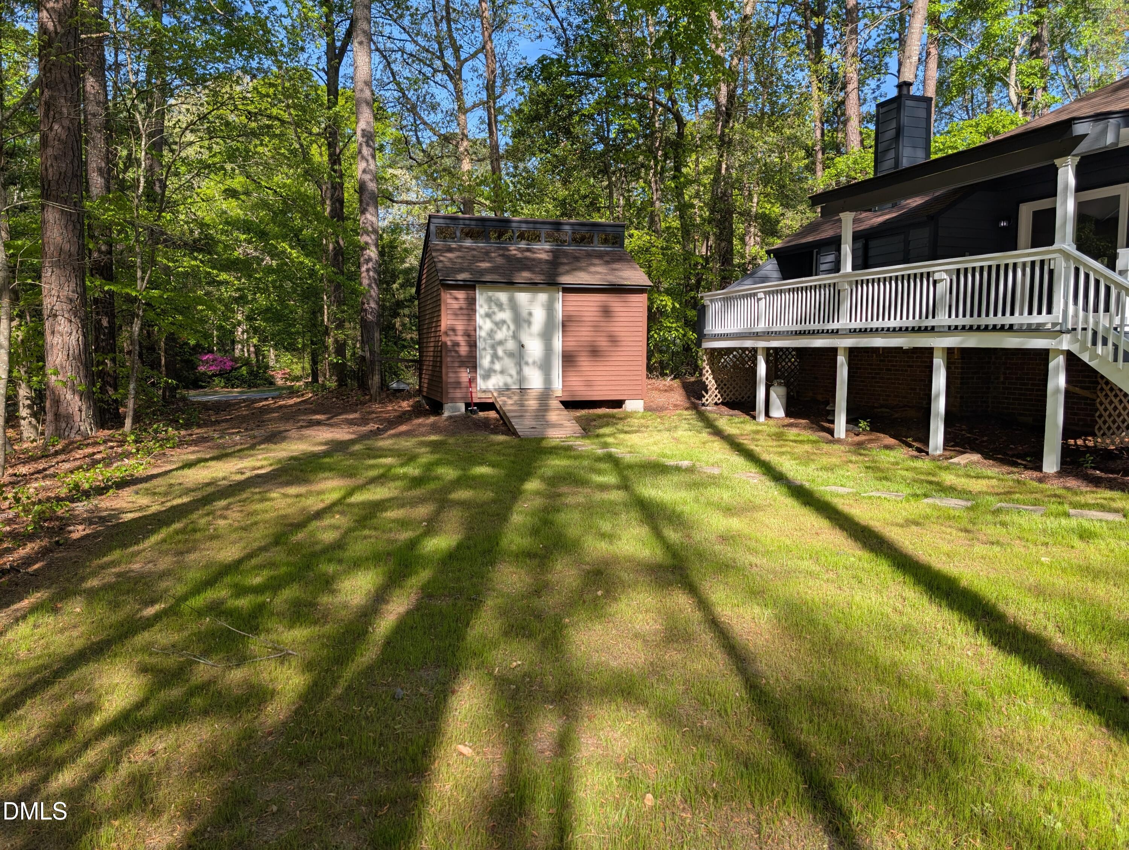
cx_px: 564
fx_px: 784
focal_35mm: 24
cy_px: 425
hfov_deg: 71.5
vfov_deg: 56.9
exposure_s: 1/571
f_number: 1.68
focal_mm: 6.9
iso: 20
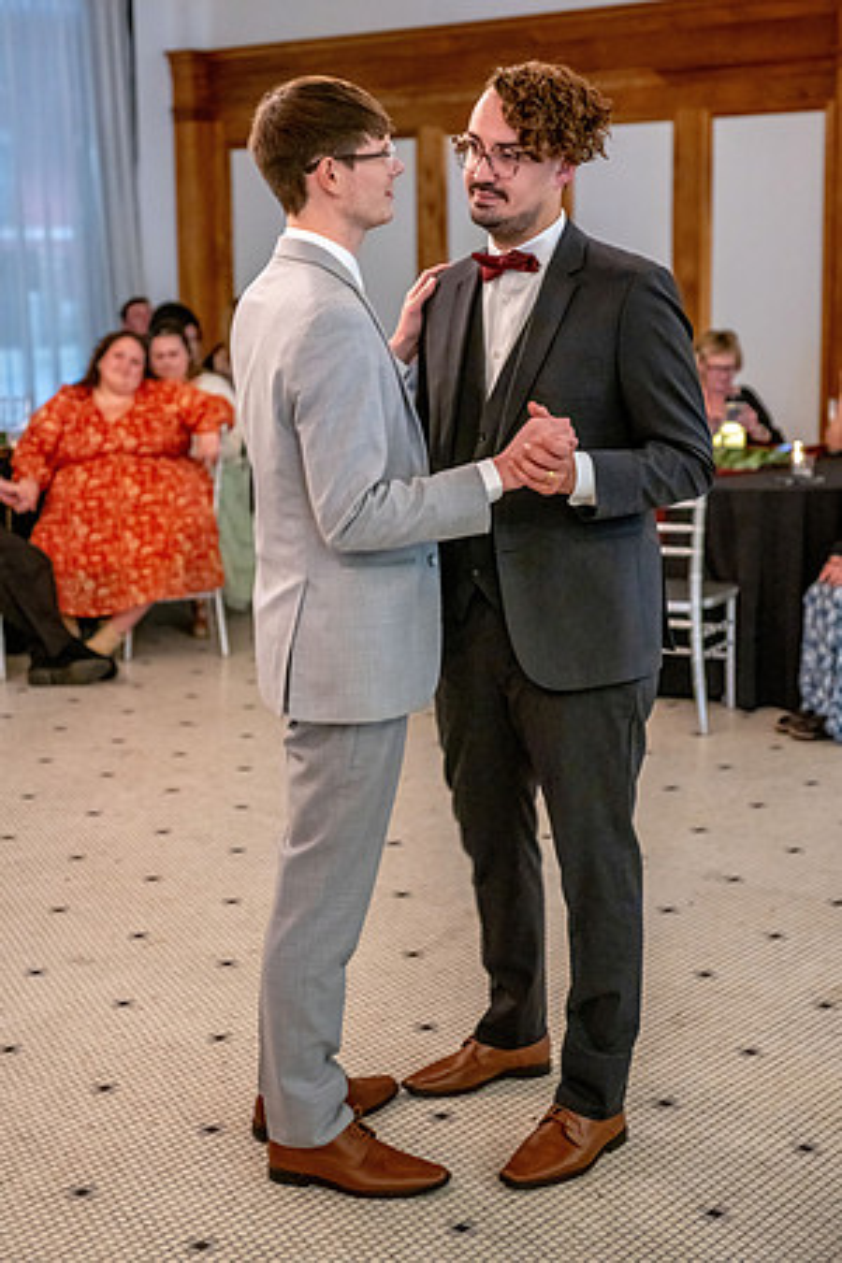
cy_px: 632
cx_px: 421
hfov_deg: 29.9
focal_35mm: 45
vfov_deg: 43.6
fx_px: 1579
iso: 3200
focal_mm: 45
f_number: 2.8
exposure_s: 1/30
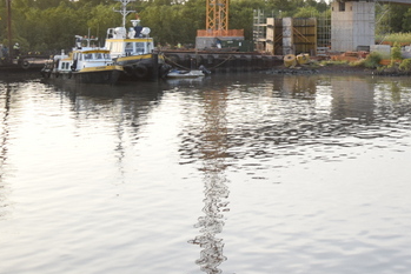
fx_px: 824
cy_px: -38
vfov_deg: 18.1
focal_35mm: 72
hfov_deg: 26.3
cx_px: 425
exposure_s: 1/1600
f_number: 4.5
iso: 800
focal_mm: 21
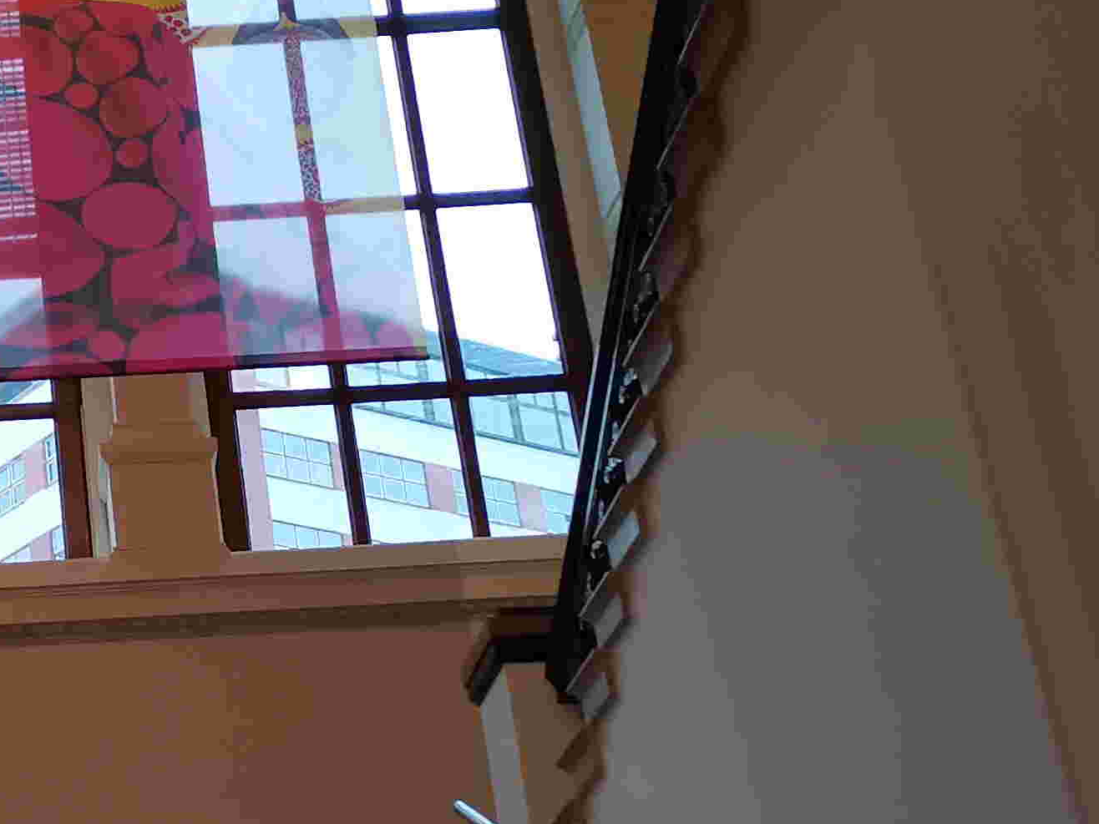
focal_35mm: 79
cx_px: -168
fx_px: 2508
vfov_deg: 18.6
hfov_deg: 23.0
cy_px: 268
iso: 250
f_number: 1.8
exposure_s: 1/100
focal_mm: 4.75
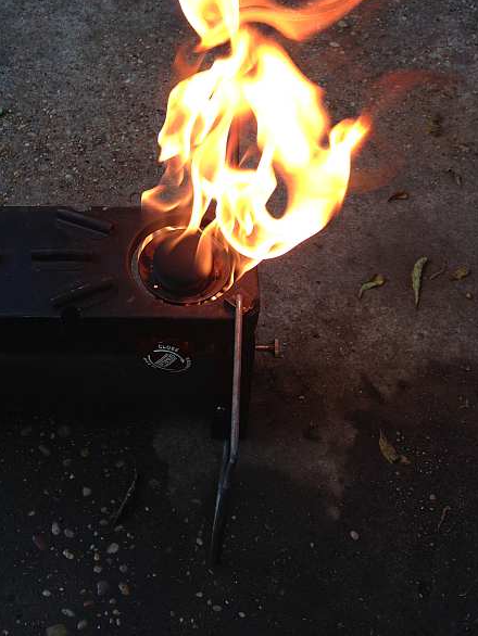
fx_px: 883
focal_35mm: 48
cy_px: 197
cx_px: 136
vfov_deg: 39.0
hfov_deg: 29.9
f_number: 2.4
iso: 50
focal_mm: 4.12
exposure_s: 1/129
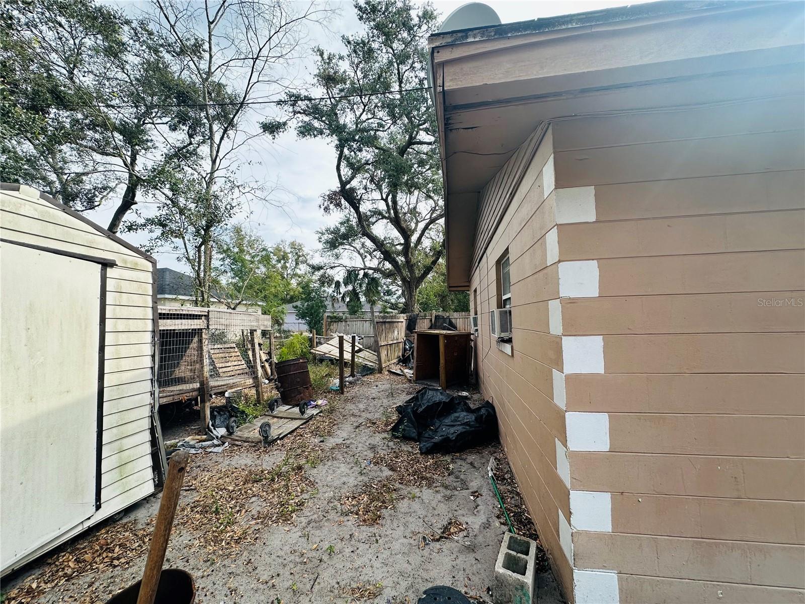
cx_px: 402
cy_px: 302
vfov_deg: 85.7
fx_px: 326
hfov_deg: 102.1
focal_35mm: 14
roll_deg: +0.9
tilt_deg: +3.1
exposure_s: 1/678
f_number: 2.2
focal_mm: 2.22
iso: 40
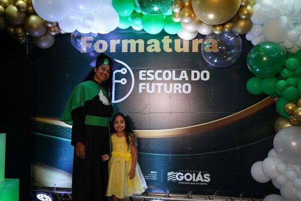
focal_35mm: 30
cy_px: 100
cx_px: 150
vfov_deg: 43.6
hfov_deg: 61.9
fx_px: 251
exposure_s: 1/160
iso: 1600
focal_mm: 30
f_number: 4
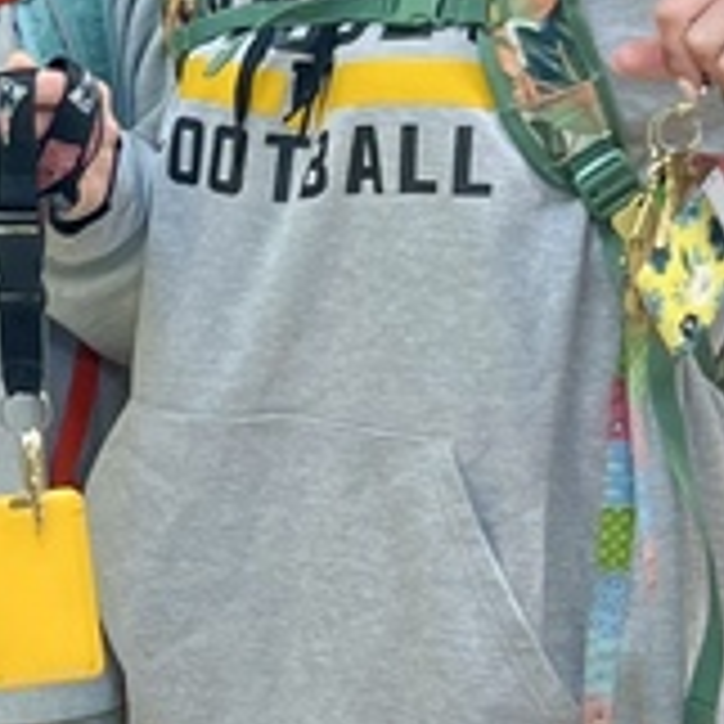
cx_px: -261
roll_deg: +0.9
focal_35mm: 146
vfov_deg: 11.9
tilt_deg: -12.8
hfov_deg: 11.6
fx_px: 3455
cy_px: 513
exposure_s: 1/120
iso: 80
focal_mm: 5.7
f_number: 1.5
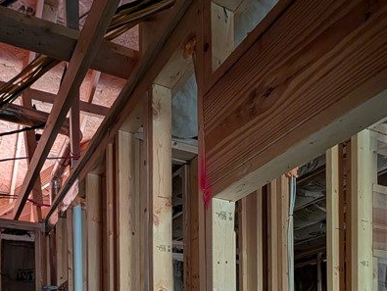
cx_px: 129
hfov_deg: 57.0
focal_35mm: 31
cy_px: 357
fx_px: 347
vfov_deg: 35.1
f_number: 1.7
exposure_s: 1/23.8
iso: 326
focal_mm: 2.02
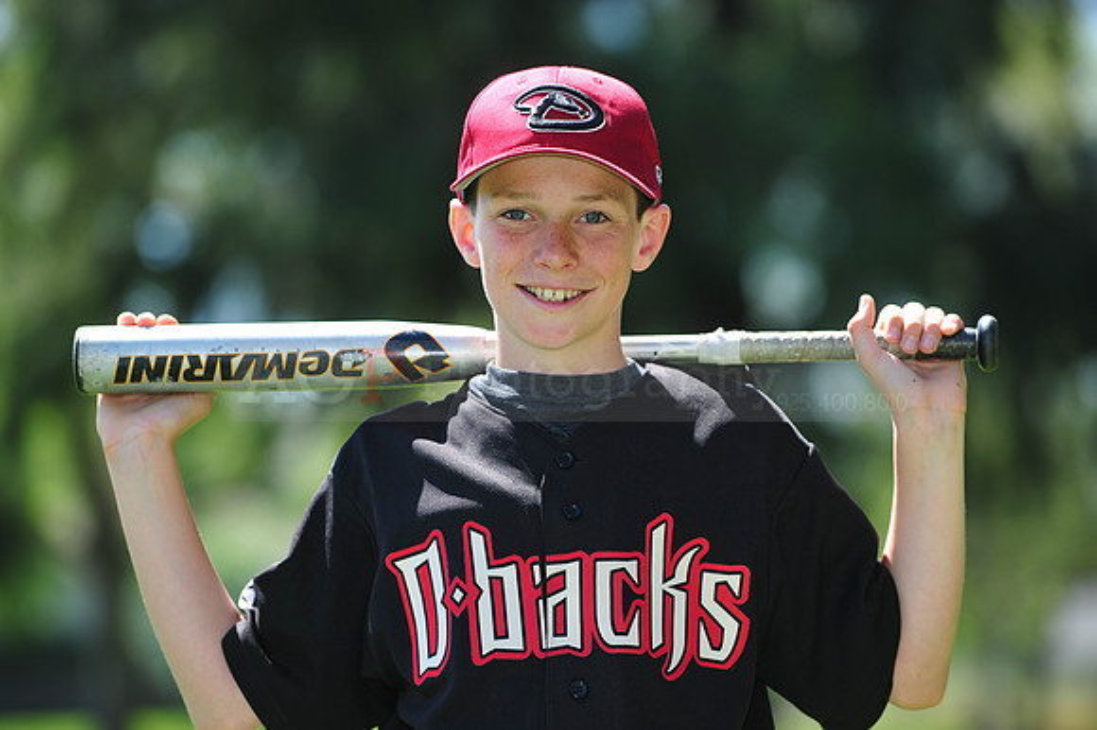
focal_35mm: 200
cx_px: 548
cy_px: 365
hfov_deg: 10.3
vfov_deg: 6.9
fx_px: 6091
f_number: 4.5
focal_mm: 200
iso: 200
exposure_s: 1/500
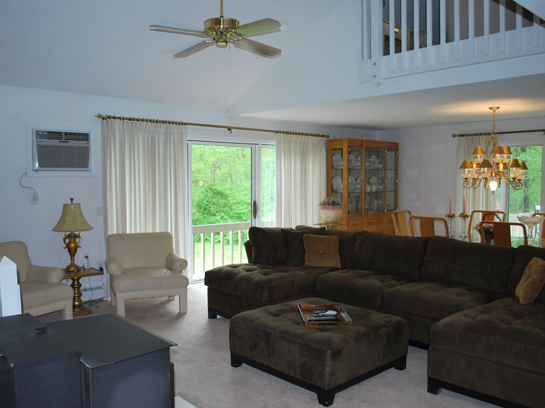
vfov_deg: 46.8
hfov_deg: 59.8
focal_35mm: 30
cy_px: 205
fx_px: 472
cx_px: 244
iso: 200
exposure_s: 1/60
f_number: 3.5
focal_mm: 18
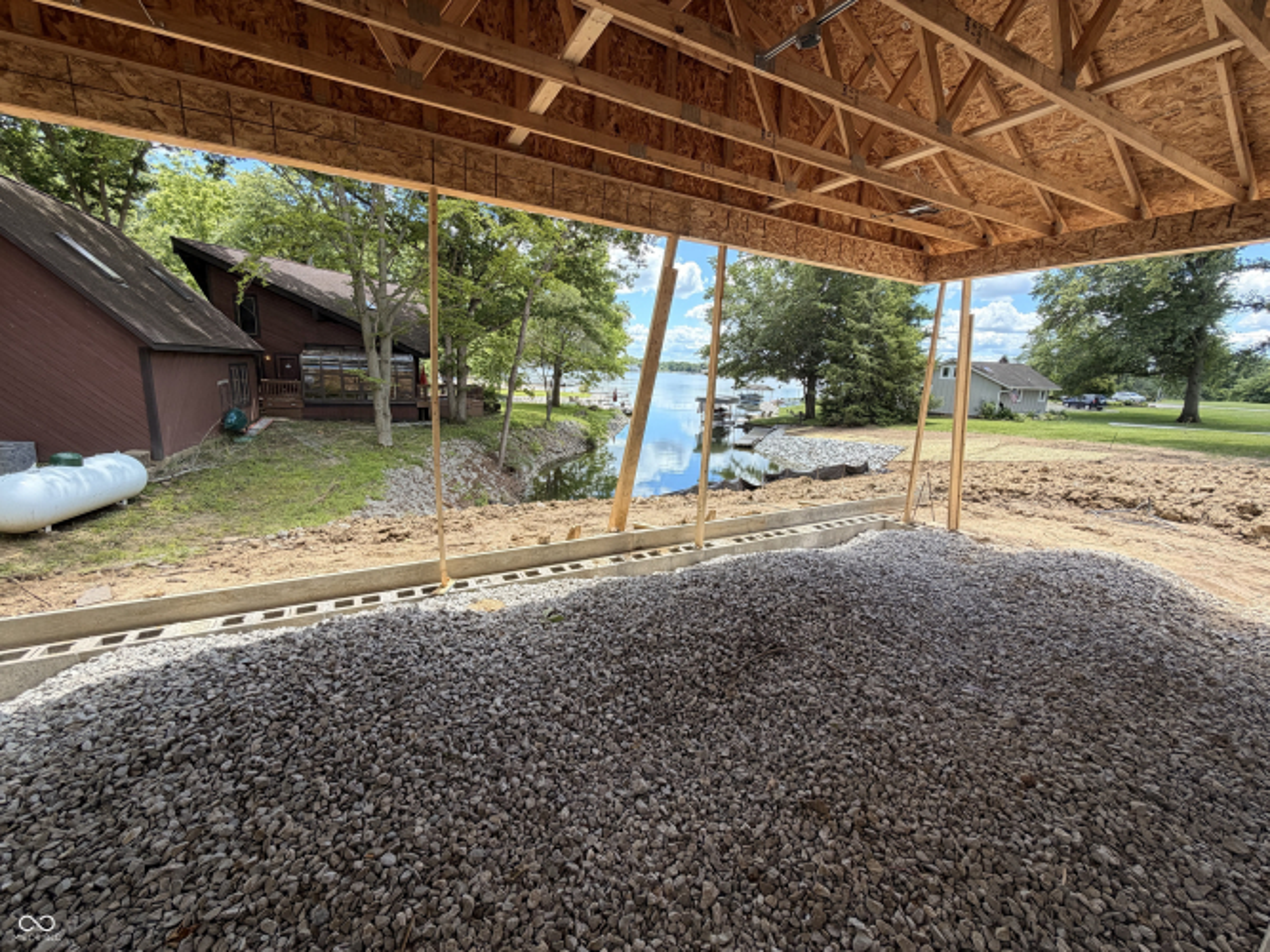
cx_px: 635
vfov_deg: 85.7
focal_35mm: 14
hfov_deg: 102.1
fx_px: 514
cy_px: 476
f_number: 2.2
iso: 64
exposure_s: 1/433
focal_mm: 2.22
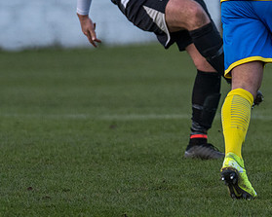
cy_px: 32
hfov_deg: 2.9
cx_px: 251
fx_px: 5303
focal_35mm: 659
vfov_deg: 2.3
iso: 800
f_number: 2.8
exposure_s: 1/1600
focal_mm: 168
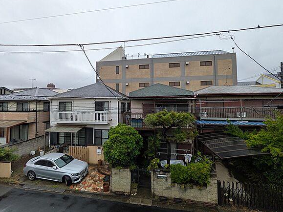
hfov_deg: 98.0
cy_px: 99
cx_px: 132
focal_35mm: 15
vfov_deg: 81.6
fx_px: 123
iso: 50
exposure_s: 1/363
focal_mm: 1.83
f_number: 2.2
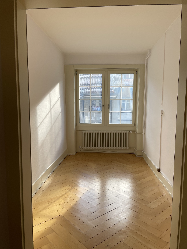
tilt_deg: -6.1
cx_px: 94
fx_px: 187
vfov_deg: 67.3
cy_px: 124
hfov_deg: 53.1
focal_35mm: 26
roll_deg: -0.3
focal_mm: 4.2
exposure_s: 1/156
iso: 32
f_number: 1.6
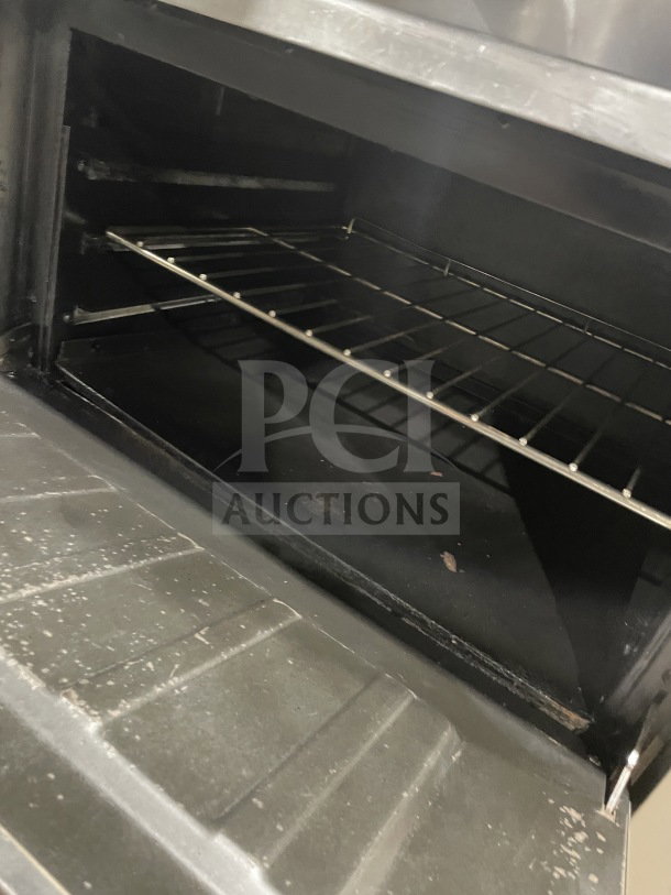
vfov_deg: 67.3
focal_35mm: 26
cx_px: 336
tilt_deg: -25.5
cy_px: 448
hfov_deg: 53.1
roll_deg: -15.6
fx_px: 672
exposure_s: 1/27
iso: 1000
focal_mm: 4.2
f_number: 1.6
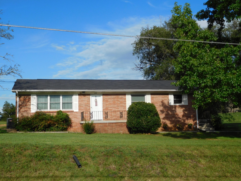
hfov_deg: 42.1
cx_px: 120
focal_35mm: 45
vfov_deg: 32.2
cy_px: 90
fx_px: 313
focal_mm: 8
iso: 125
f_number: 8
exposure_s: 1/400
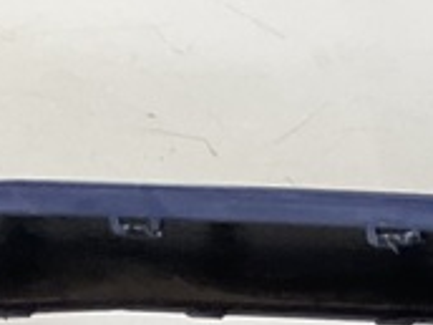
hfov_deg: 9.7
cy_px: 907
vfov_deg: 7.8
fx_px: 2126
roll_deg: +7.4
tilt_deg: -32.3
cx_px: 1171
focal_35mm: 170
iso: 32
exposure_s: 1/120
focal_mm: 3
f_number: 1.8
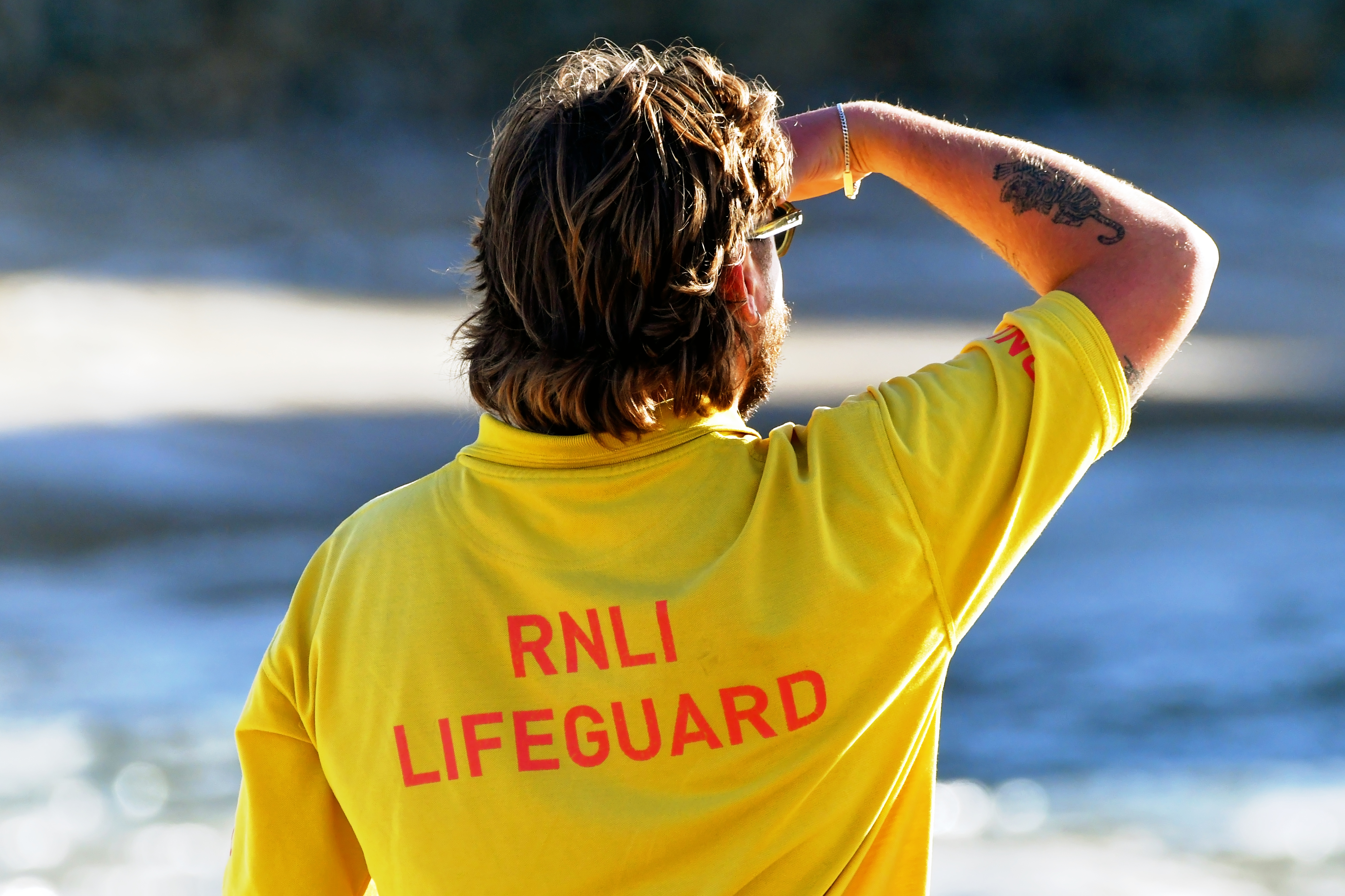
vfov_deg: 1.4
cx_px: 671
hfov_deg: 2.1
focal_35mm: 980
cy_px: 448
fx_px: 36610
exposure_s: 1/1000
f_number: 8.5
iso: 720
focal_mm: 650
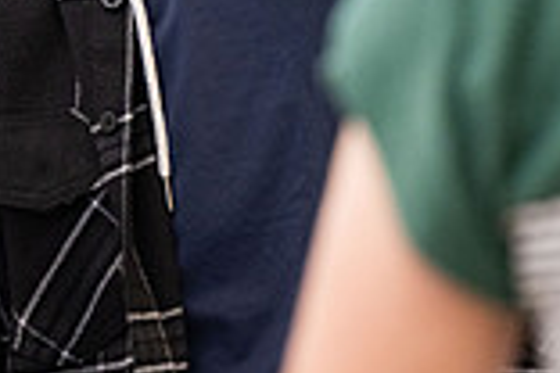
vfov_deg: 2.5
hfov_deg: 3.7
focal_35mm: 559
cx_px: 197
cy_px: -102
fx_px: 8695
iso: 800
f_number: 2.8
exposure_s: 1/200
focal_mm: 150
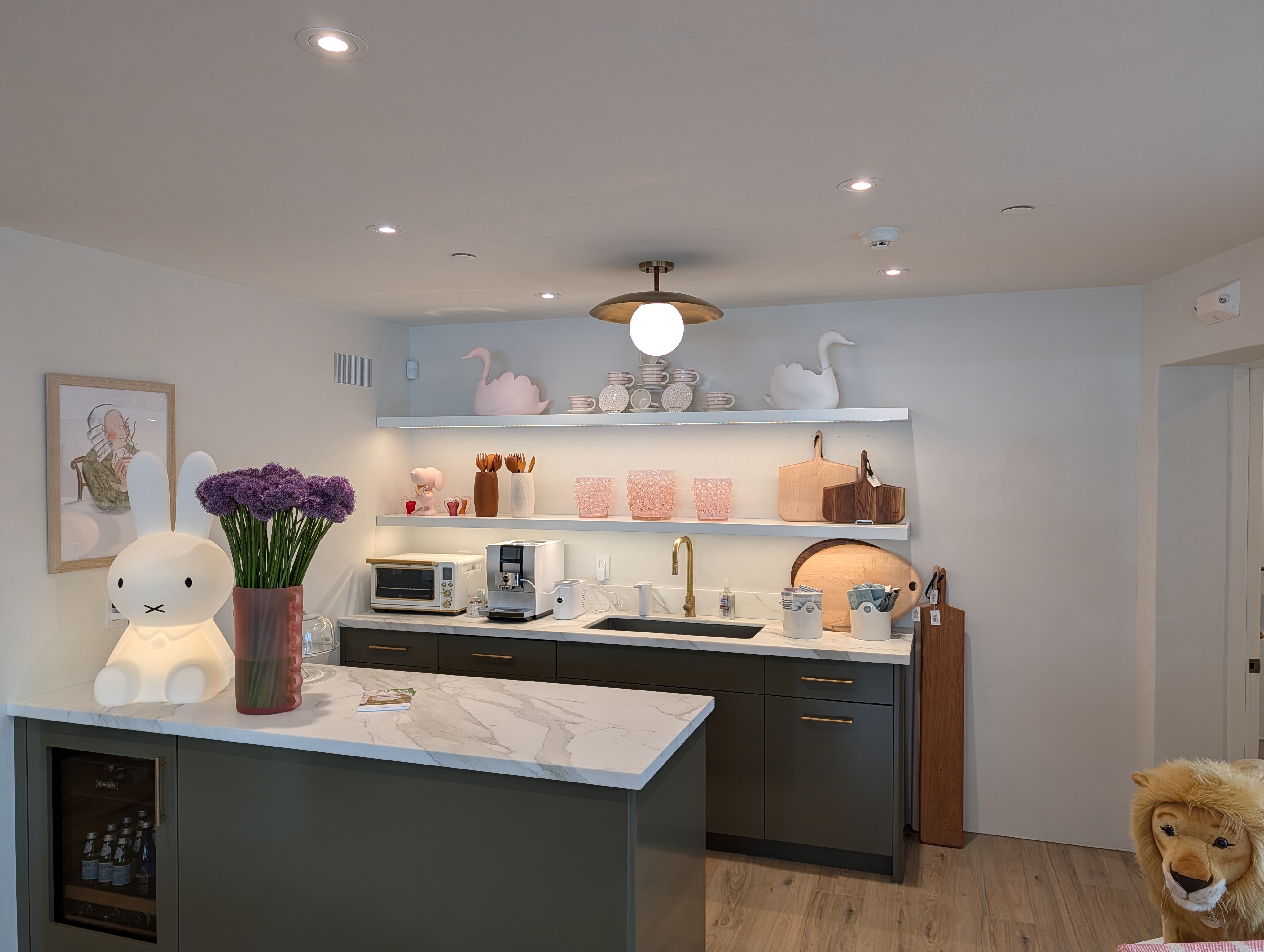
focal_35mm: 24
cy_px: 476
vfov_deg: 56.9
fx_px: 878
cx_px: 632
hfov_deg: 71.5
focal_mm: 6.9
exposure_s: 1/120
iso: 60
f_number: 1.68
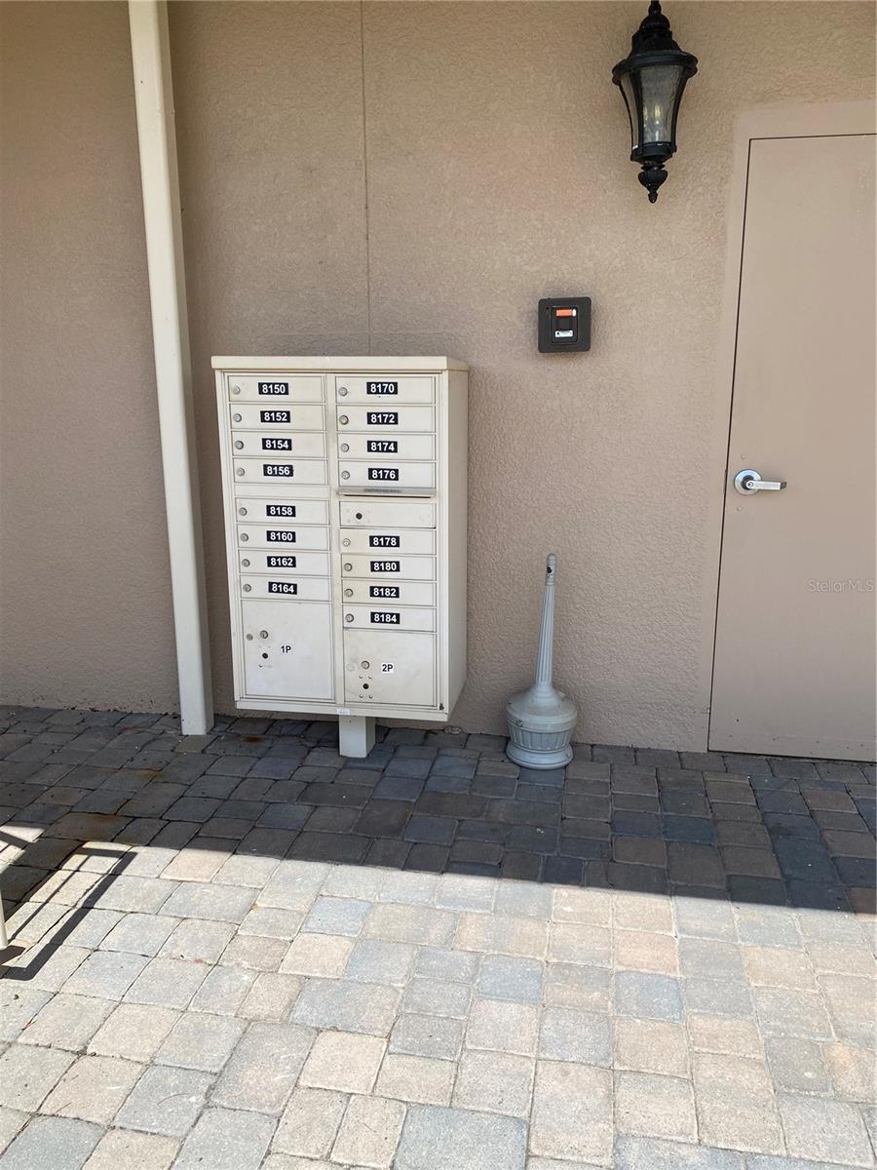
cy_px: 585
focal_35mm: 26
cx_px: 438
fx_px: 878
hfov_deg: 53.1
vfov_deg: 67.3
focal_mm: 4.25
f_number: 1.8
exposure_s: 1/1927
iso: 32
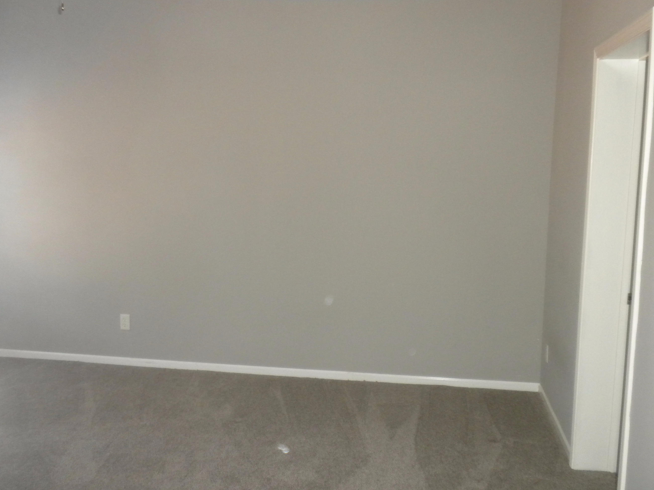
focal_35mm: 38
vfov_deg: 37.7
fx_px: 718
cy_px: 251
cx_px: 331
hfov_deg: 49.0
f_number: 3.5
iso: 400
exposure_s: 1/30
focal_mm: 6.6
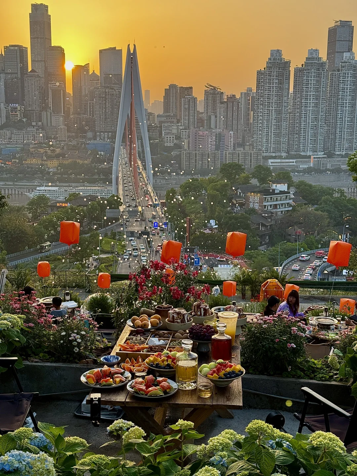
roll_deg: -0.4
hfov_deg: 30.3
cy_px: 238
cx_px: 178
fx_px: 660
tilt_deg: -10.0
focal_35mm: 48
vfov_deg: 39.7
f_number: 1.78
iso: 100
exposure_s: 1/475
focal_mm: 6.76
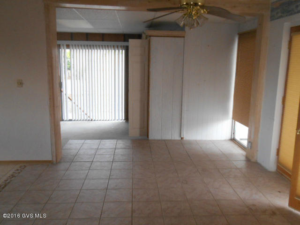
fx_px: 269
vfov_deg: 45.4
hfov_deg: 58.4
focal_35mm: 31
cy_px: 112
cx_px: 150
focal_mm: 5.5
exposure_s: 1/25
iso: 400
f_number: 3.6
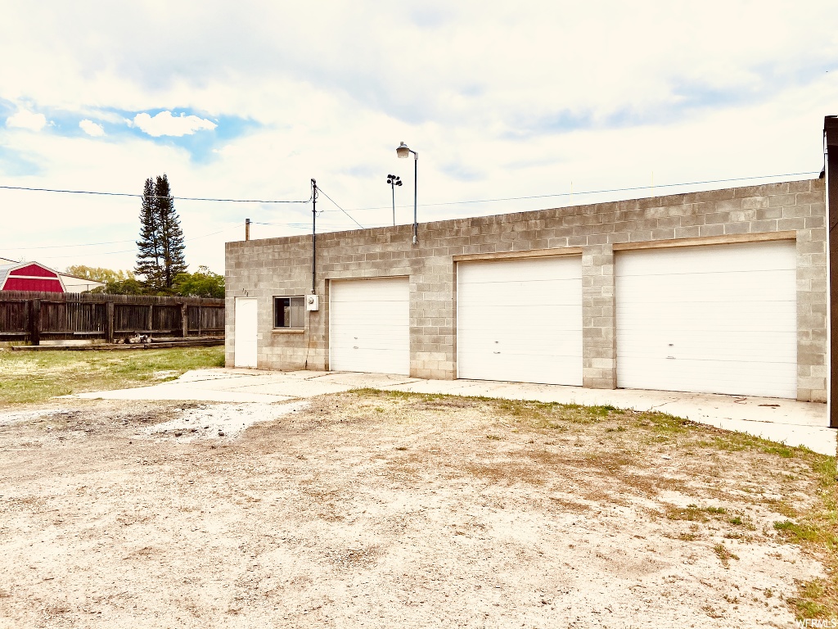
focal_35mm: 26
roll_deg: -0.1
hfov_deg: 67.3
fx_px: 629
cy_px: 314
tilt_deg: -0.3
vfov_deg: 53.1
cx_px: 419
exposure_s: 1/1996
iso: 32
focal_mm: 4.25
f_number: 1.8
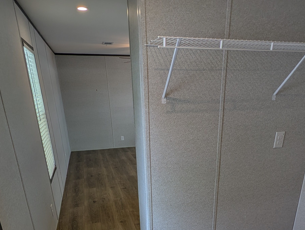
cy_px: 199
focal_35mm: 27
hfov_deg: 65.1
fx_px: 238
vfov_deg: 47.2
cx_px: 167
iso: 41
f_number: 1.95
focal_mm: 2.23
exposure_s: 1/147
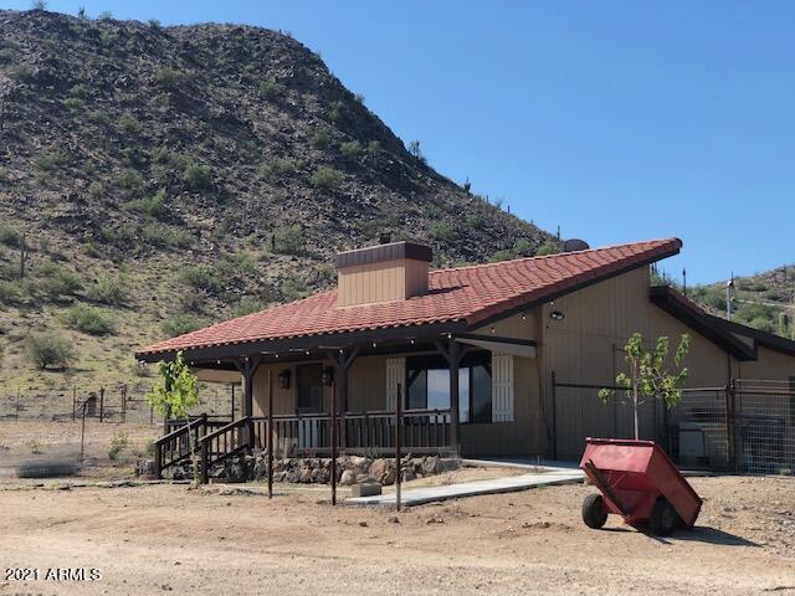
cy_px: 298
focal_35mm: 57
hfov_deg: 33.8
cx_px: 398
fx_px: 1309
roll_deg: -0.5
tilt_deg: +8.3
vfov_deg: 25.7
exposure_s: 1/521
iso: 20
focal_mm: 6.6
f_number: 2.8
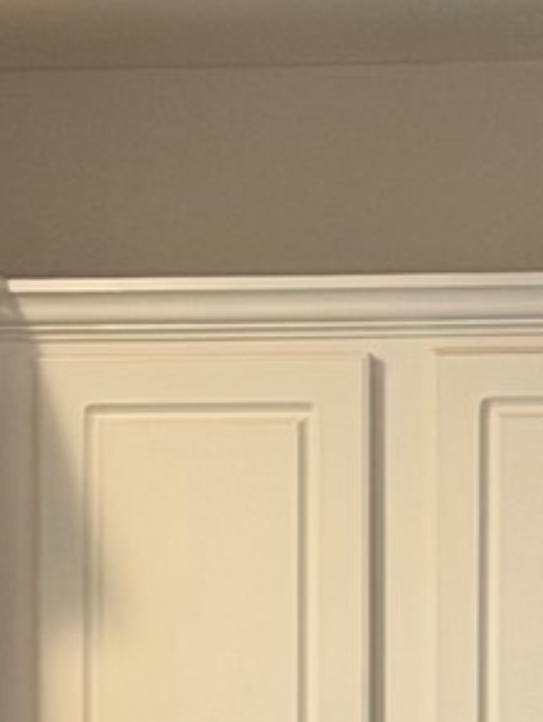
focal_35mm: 334
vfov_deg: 5.8
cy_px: 1577
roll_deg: -0.9
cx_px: 816
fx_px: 6976
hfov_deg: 4.4
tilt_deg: -2.2
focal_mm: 6.76
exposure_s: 1/60
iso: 100
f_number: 1.78
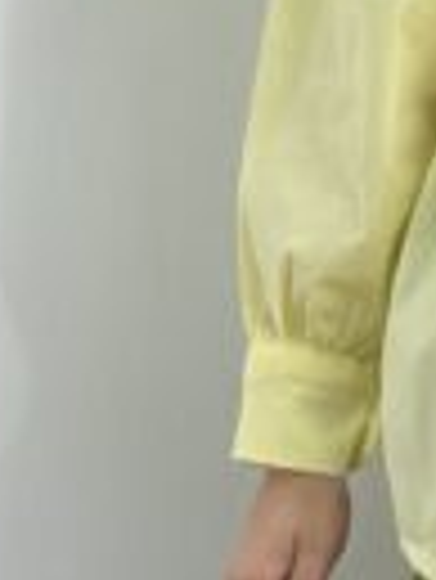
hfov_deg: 3.2
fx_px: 7796
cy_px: -76
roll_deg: +1.6
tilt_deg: -3.2
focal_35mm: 465
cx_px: 800
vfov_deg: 4.2
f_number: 2.8
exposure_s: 1/100
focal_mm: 16.89
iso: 40
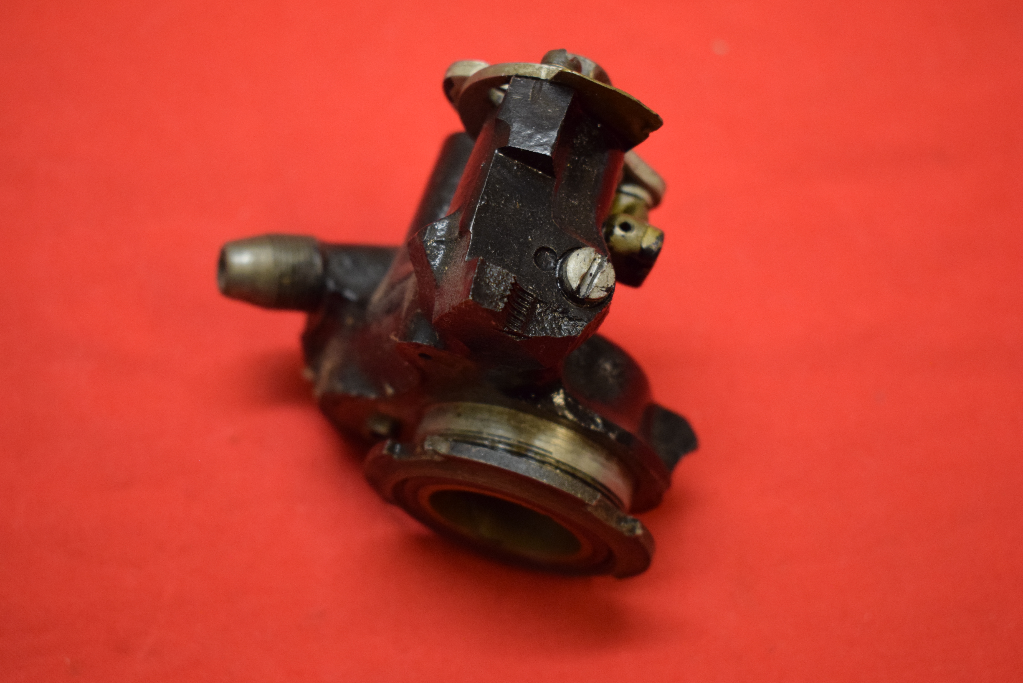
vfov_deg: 21.6
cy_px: 342
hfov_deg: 31.9
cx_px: 512
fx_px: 1791
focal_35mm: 63
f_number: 5
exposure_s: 1/125
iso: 2000
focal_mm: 42
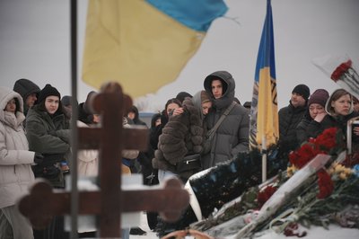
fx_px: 747
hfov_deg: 27.0
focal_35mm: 75
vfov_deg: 18.2
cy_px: 120
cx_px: 180
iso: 200
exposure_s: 1/5000
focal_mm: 75
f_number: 2.8
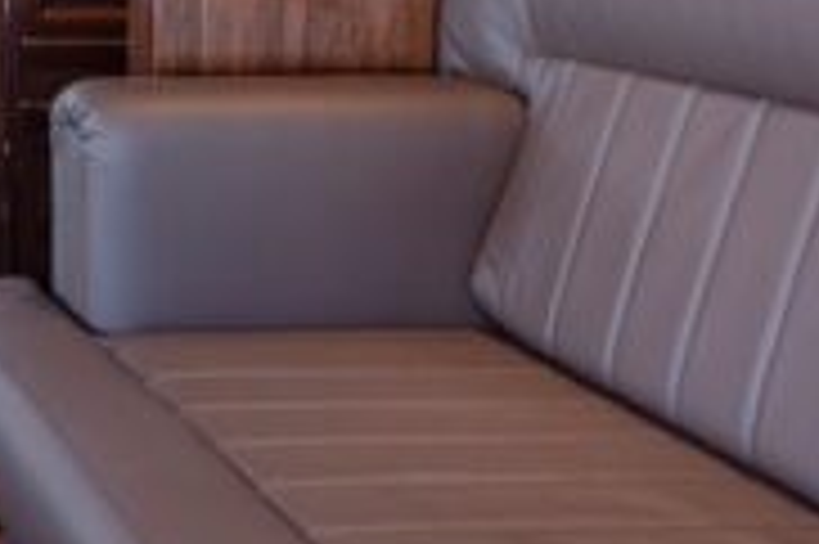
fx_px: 1341
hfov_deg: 26.9
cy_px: -121
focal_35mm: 59
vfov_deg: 21.2
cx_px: -324
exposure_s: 1
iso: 125
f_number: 13
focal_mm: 14
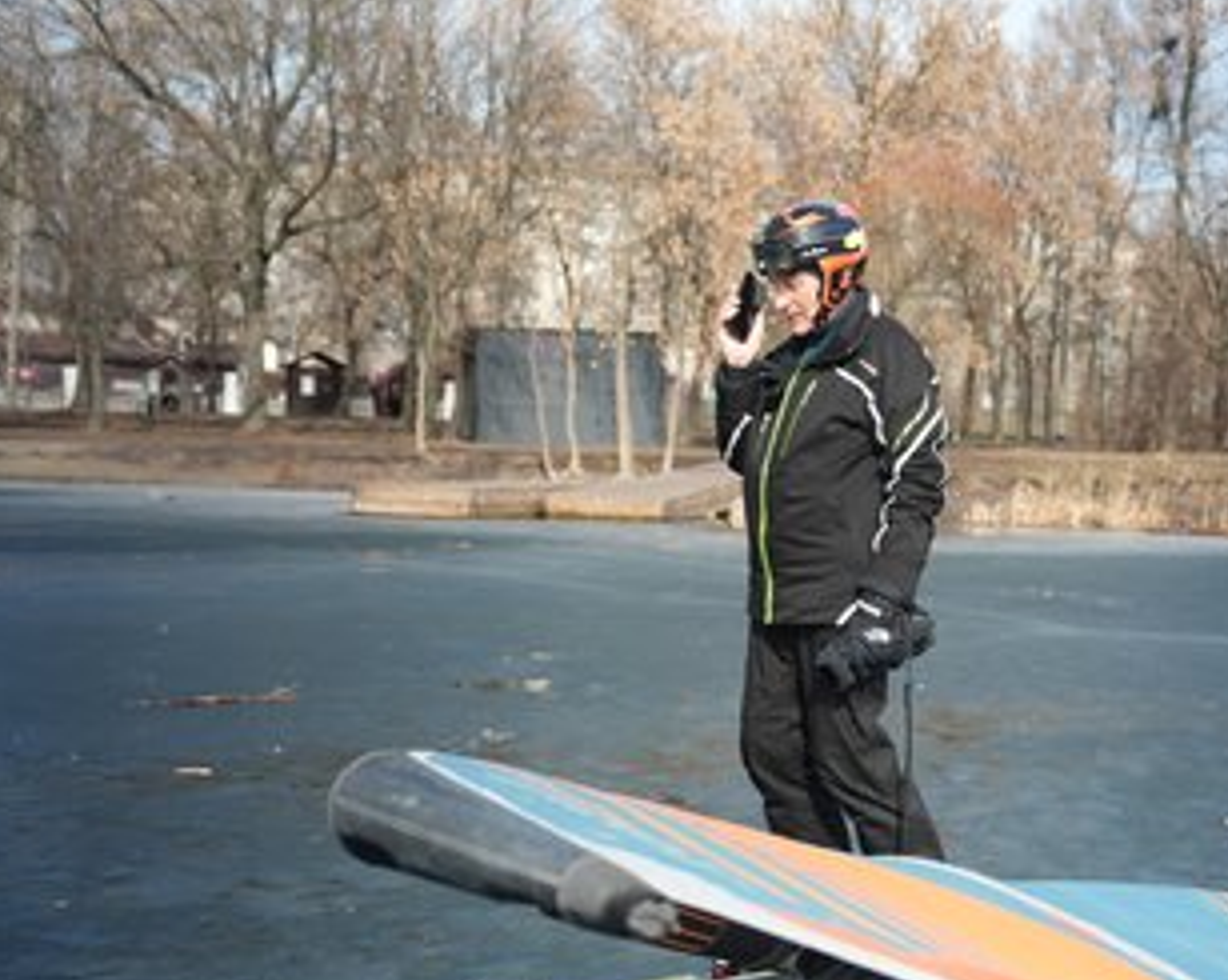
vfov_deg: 30.8
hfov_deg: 37.8
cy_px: 518
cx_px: 776
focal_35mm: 49
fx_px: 1779
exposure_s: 1/50
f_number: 2.8
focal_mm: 40
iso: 800
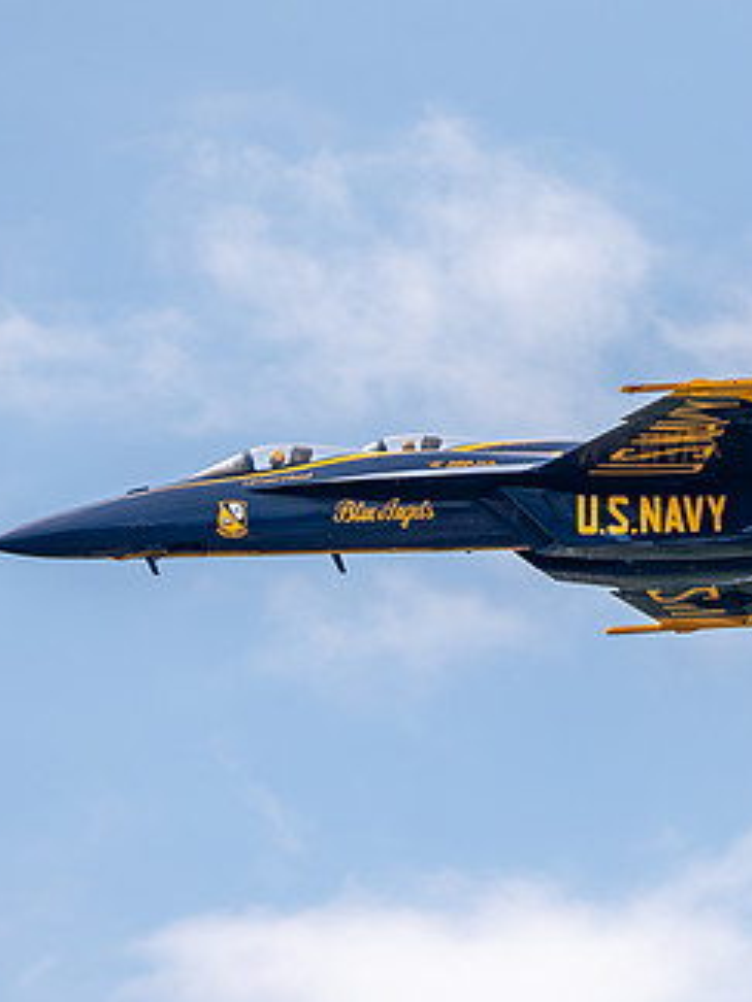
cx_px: 812
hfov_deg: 1.5
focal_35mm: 978
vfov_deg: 2.0
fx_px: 28328
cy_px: 511
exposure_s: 1/2500
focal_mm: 300
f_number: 6.3
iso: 250
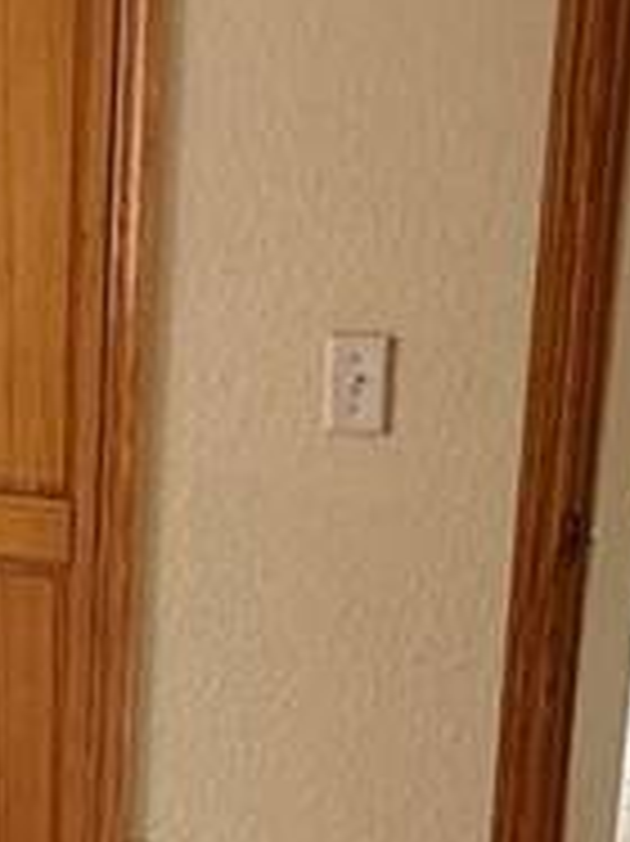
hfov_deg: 14.9
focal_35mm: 90
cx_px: -378
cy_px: 599
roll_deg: +0.9
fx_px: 2186
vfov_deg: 21.7
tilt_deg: -13.9
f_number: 2.2
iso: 160
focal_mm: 2.22
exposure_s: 1/99
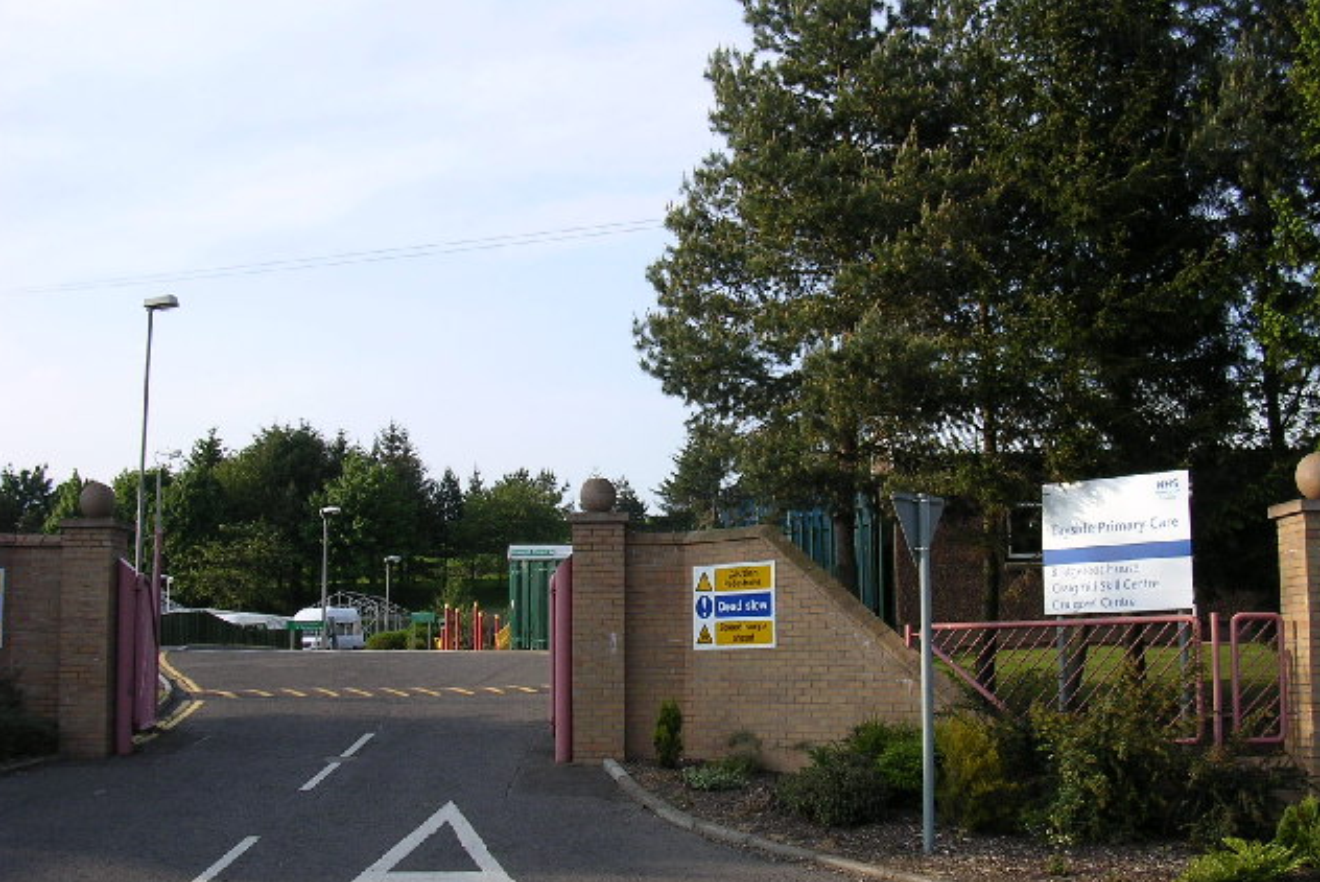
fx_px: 1467
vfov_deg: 33.4
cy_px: 466
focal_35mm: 40
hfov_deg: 48.4
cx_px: 662
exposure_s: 1/546
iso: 100
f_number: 2.8
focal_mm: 5.8
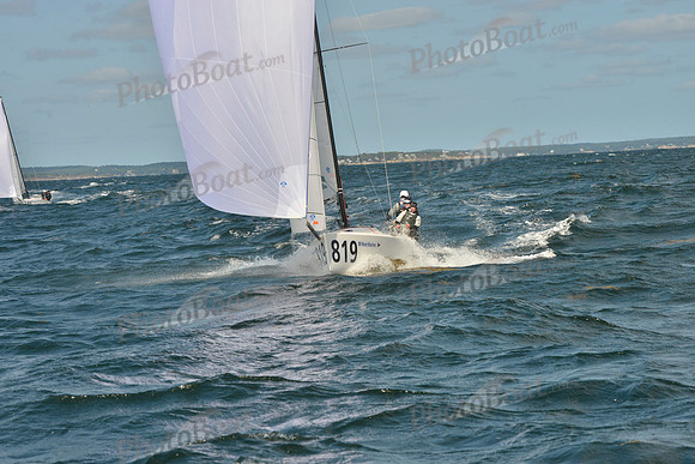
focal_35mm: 95
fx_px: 1834
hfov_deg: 21.5
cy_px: 232
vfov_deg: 14.4
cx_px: 348
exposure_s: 1/1000
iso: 400
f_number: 13
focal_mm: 95
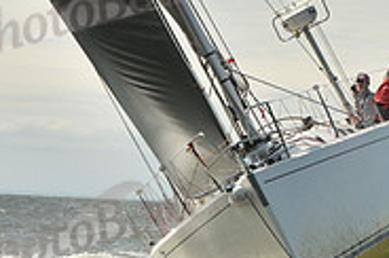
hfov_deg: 6.5
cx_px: 370
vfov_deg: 4.3
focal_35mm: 316
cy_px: 86
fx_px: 3409
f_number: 10
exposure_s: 1/800
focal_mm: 100
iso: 250
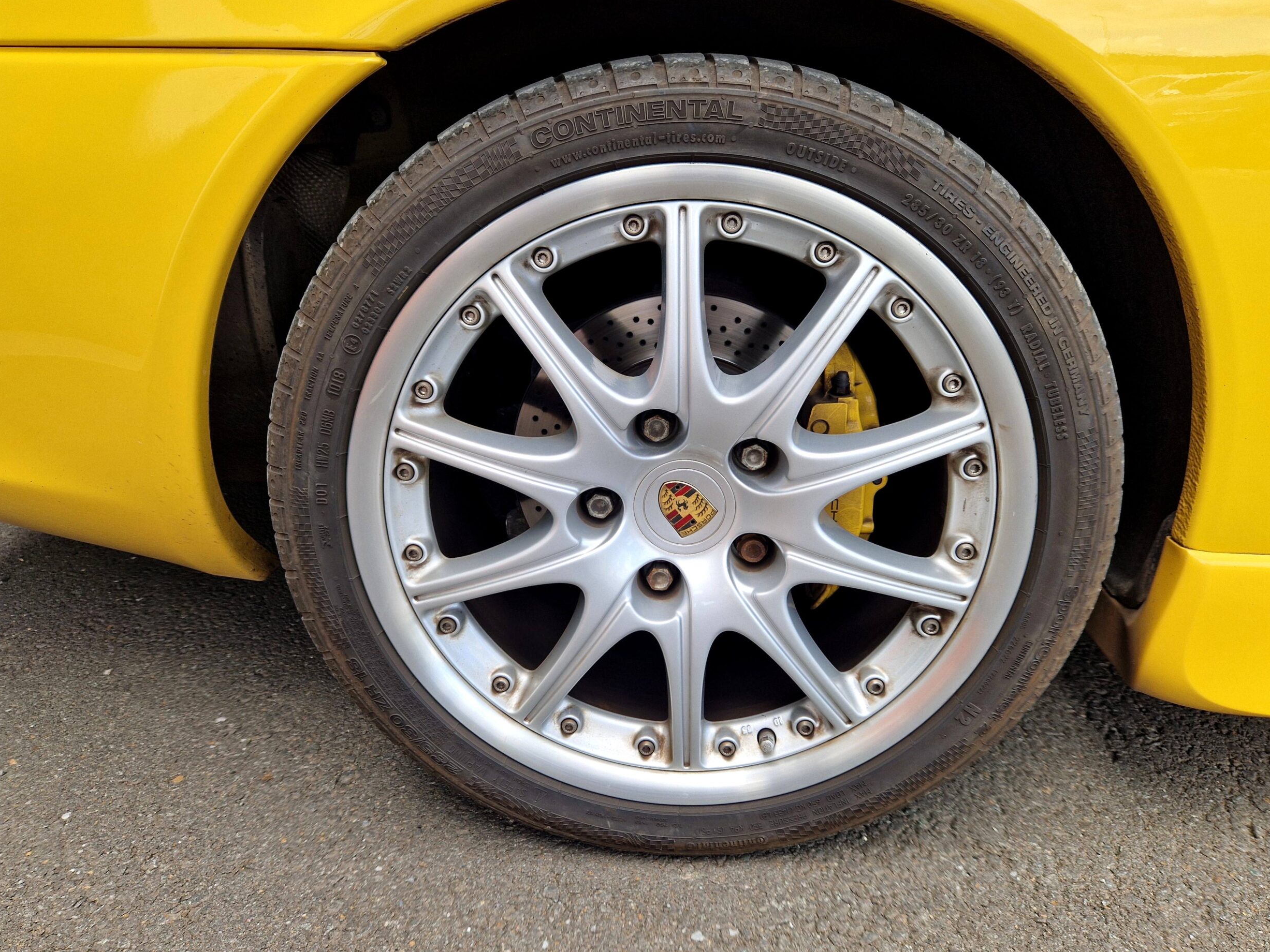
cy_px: 476
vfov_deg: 56.8
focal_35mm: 24
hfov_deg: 71.6
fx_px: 881
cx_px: 636
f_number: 1.8
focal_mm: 5.4
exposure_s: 1/217
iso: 50
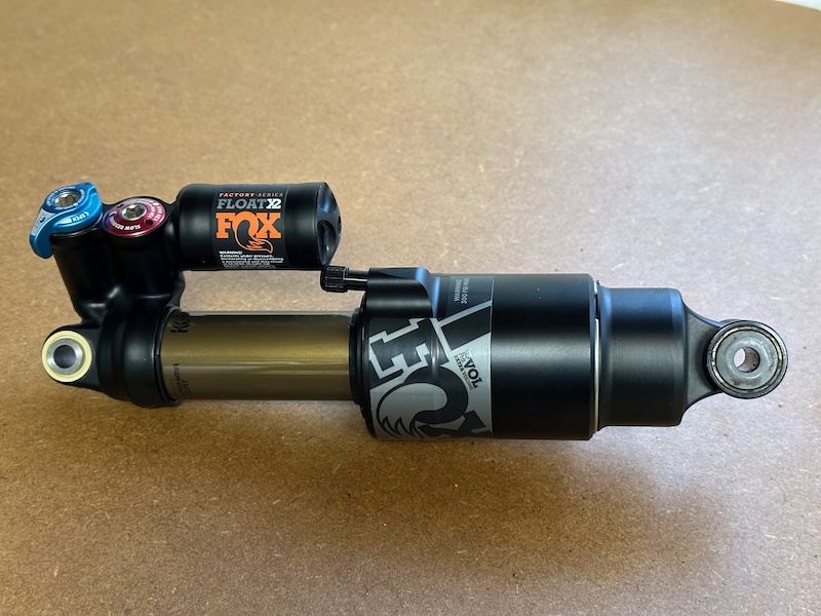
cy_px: 308
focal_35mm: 48
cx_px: 410
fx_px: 1138
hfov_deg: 39.7
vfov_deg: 30.3
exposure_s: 1/33
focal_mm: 6.86
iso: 500
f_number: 1.78
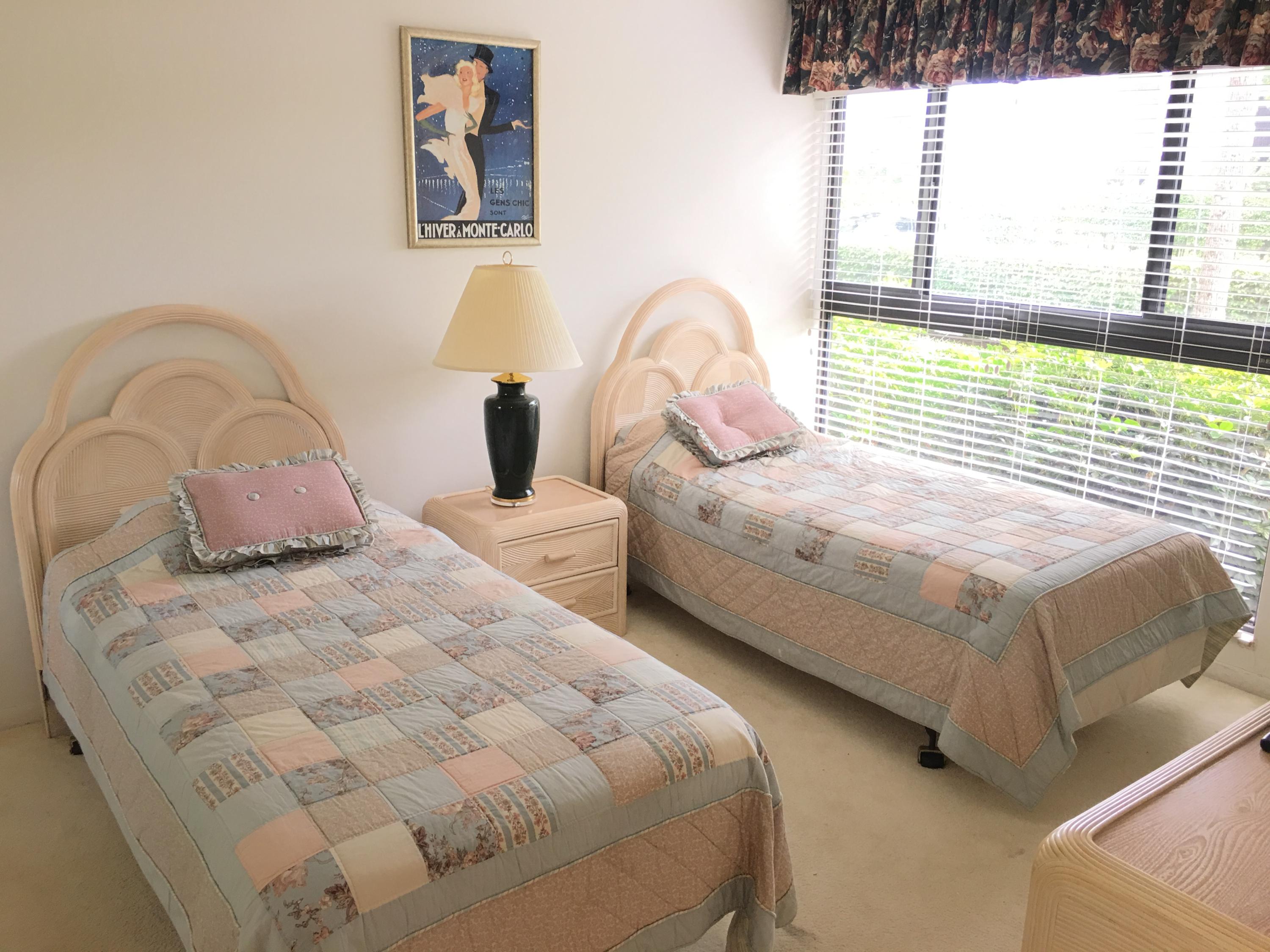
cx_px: 635
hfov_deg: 61.7
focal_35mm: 29
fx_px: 1064
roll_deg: -0.7
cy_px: 476
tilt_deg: -12.7
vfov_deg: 48.2
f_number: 2.2
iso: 25
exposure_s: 1/15
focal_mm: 4.15
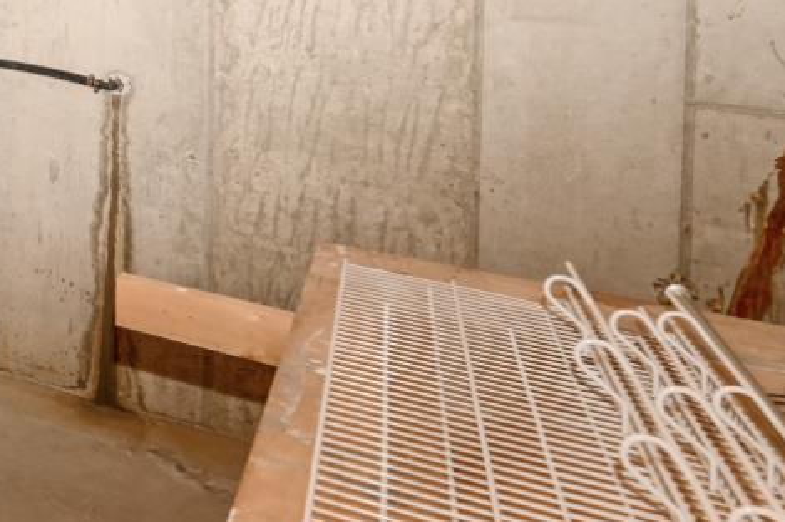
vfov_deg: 25.9
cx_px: -340
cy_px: -52
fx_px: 1046
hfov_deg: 29.1
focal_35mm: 48
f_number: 8
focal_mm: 15
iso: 250
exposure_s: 1/80
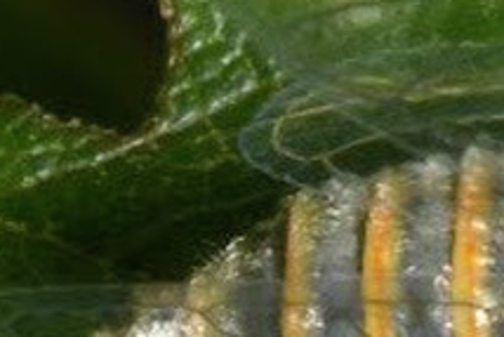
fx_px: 9866
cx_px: 776
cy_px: 304
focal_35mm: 704
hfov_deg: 2.9
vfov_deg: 2.0
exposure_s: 1/60
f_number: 29
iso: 100
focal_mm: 105
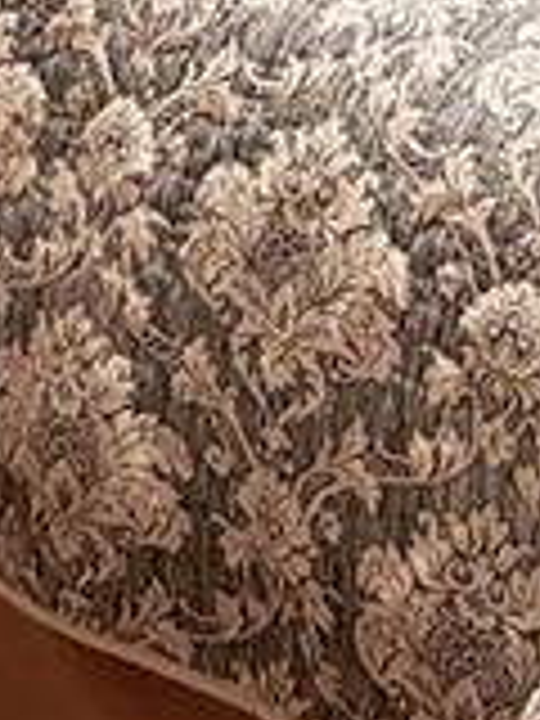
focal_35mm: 195
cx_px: 495
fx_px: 4056
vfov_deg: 9.8
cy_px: -364
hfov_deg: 7.6
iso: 250
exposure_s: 1/17
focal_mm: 4.3
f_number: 1.5
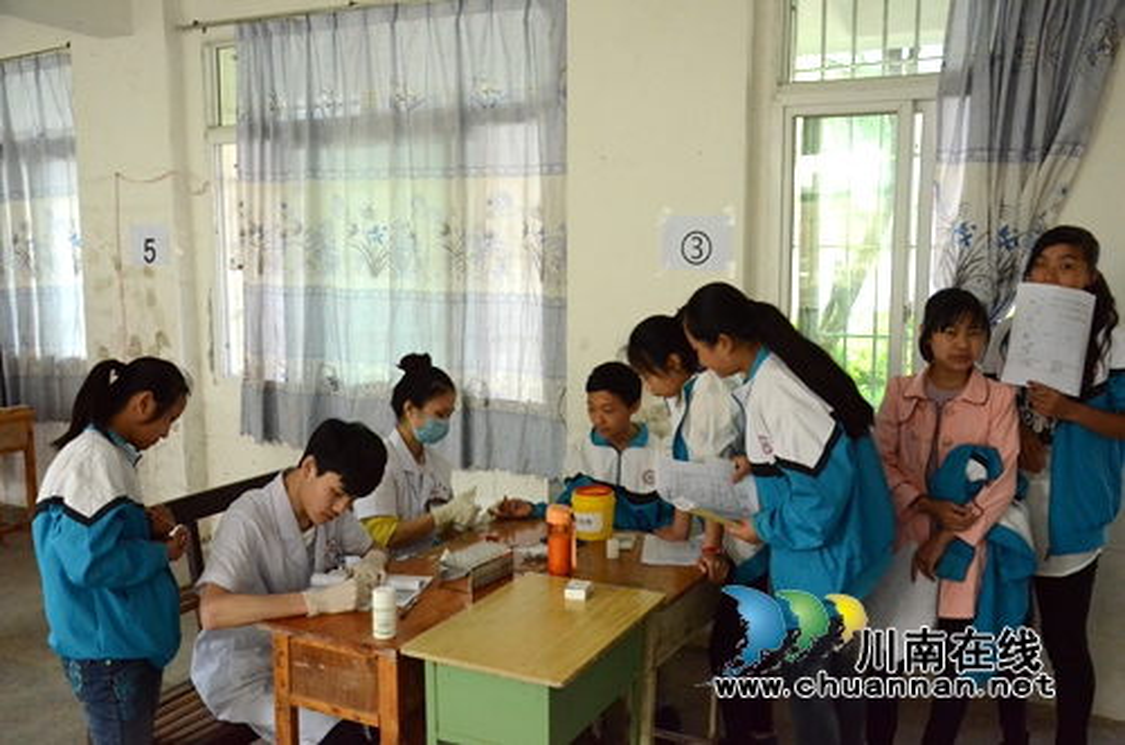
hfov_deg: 57.3
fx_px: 1029
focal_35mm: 33
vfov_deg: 39.8
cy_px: 372
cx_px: 562
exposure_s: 1/500
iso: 5000
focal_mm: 22
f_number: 5.6
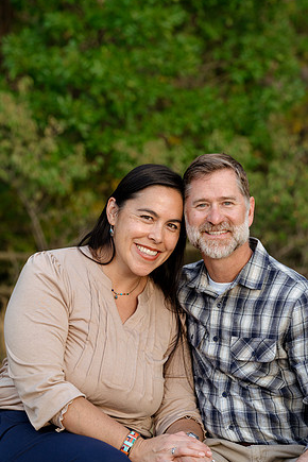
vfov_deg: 16.9
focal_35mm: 121
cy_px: 232
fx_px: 1553
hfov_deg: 11.3
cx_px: 151
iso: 640
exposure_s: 1/200
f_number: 5.6
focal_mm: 117
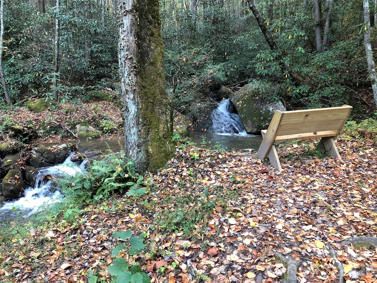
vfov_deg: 49.7
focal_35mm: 28
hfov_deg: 63.4
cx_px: 188
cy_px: 142
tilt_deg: -8.8
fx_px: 305
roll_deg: -1.5
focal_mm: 3.99
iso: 100
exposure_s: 1/9
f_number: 1.8
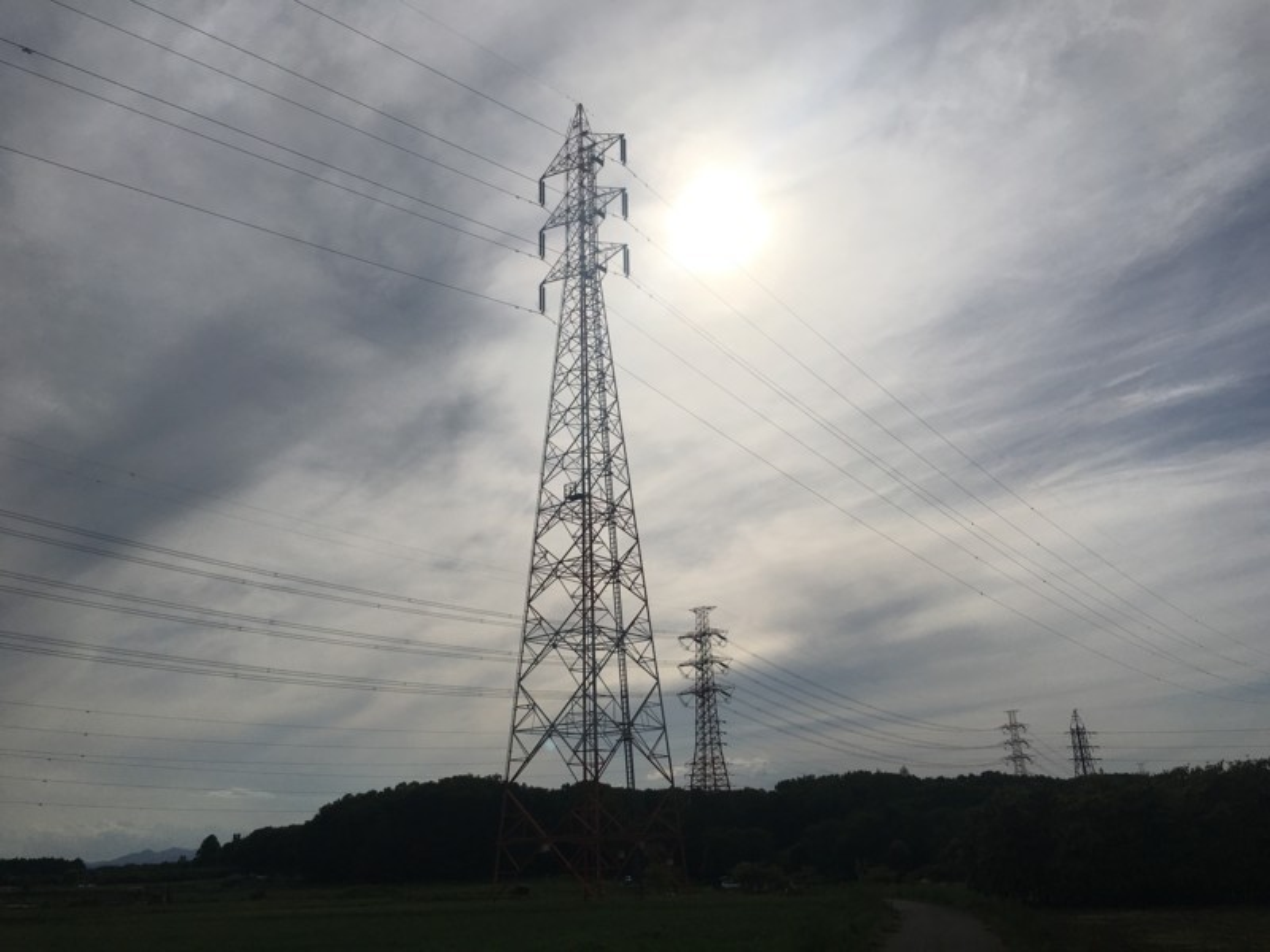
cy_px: 476
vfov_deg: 48.2
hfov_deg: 61.7
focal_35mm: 29
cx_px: 635
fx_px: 1064
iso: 25
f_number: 2.2
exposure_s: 1/12821
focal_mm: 4.15
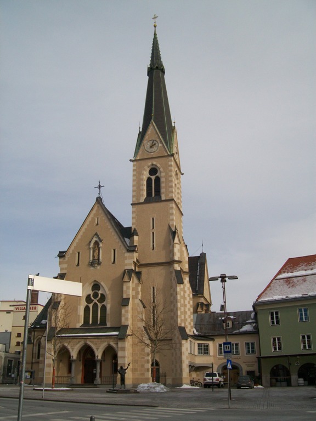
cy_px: 210
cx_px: 158
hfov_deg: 41.8
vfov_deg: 54.0
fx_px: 414
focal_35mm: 34
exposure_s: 1/500
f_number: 4.9
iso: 64
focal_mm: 6.1
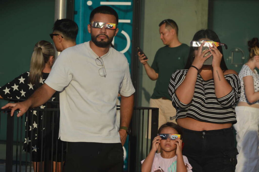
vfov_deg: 7.3
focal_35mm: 188
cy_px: 86
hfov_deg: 11.0
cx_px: 130
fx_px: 1348
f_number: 7.1
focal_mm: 125
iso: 100
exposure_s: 1/200
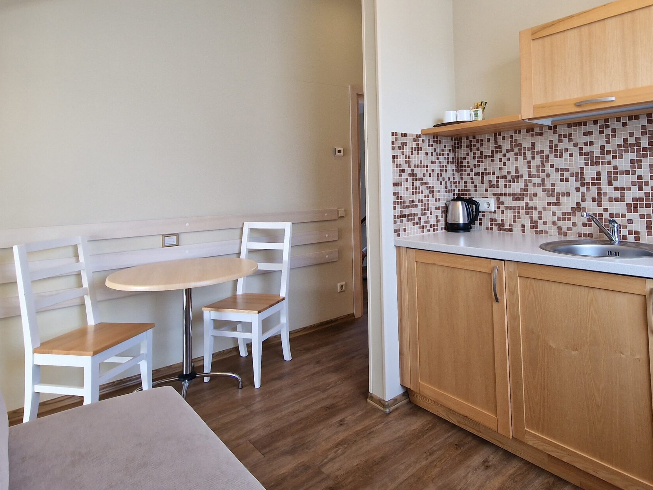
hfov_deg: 81.3
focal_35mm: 20
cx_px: 372
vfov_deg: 64.5
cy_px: 169
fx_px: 377
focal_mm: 2.2
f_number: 2.2
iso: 160
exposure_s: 1/50
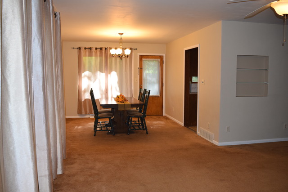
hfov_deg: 61.9
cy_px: 96
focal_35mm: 30
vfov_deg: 43.6
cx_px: 144
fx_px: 240
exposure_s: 1/100
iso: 800
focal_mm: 20
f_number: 5
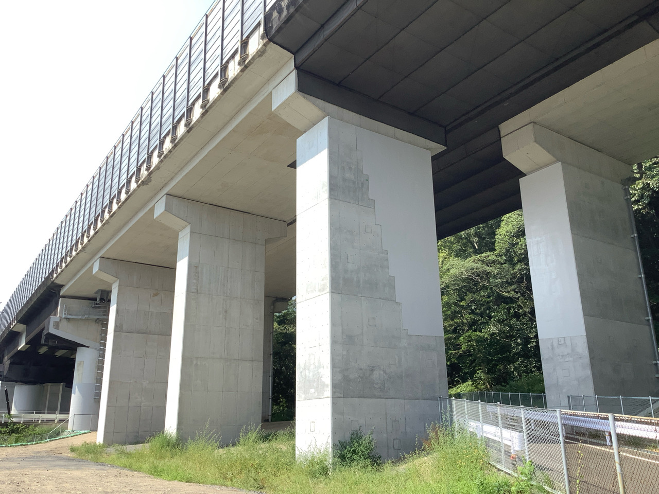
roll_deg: +0.4
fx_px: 590
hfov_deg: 58.4
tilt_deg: +17.8
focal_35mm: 31
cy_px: 247
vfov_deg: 45.4
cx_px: 330
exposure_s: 1/590
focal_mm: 3.3
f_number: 2.4
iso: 25
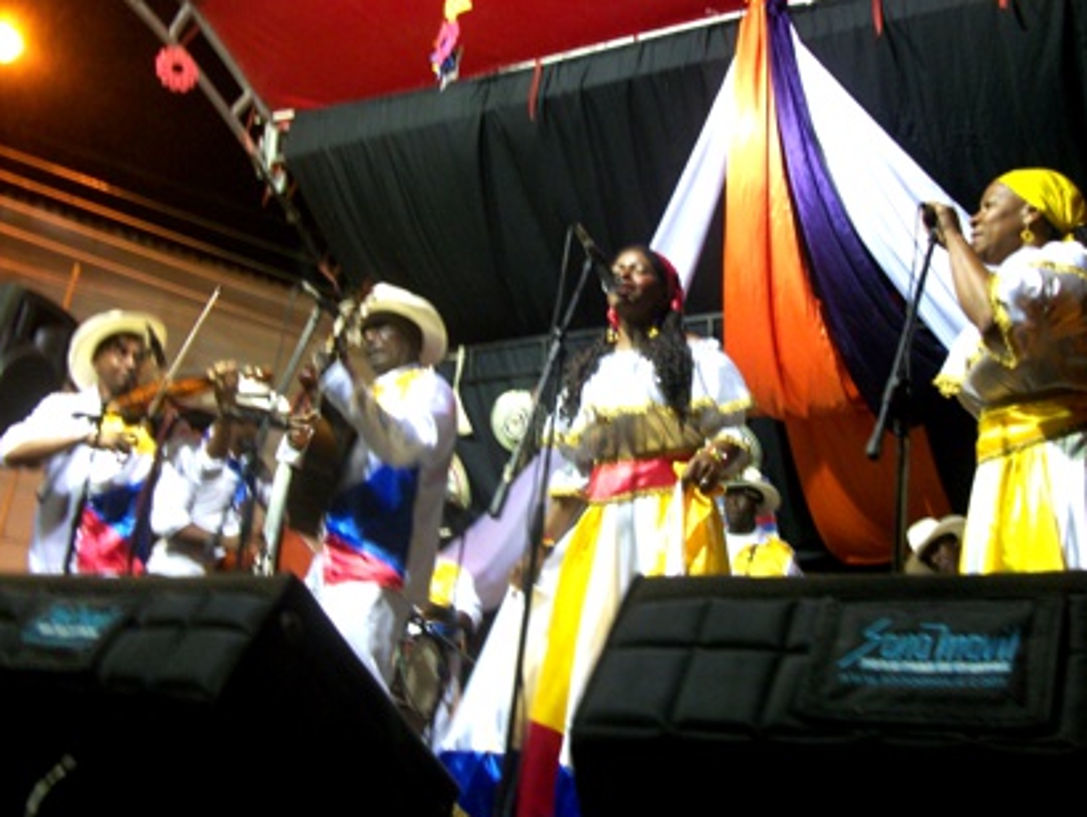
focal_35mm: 39
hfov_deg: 47.8
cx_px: 597
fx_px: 1225
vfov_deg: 36.9
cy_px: 410
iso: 160
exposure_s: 1/15
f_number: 2.9
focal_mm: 5.7
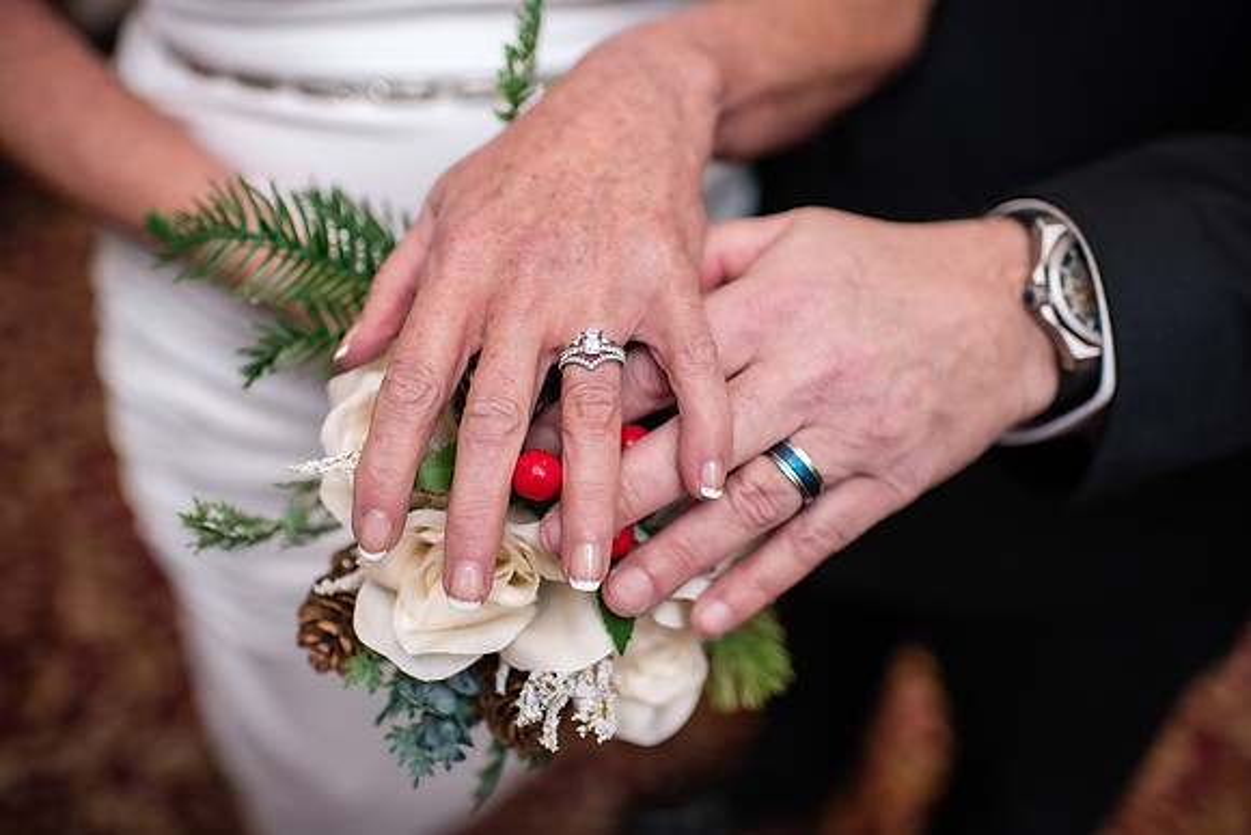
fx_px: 1216
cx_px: 626
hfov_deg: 54.4
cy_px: 418
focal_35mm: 35
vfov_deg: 37.9
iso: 320
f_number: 2
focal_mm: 35
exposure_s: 1/200
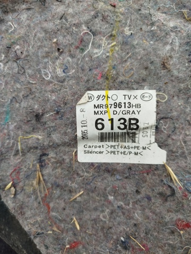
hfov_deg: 56.8
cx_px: 96
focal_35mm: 24
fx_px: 177
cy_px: 127
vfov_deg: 71.6
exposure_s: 1/50
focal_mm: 5.31
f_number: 1.7
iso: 160
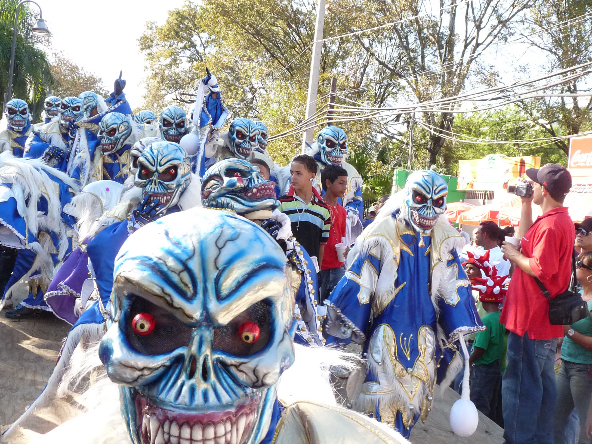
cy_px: 222
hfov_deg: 43.9
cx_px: 296
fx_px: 735
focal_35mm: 43
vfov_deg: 33.6
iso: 200
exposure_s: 1/200
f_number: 4
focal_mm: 5.5
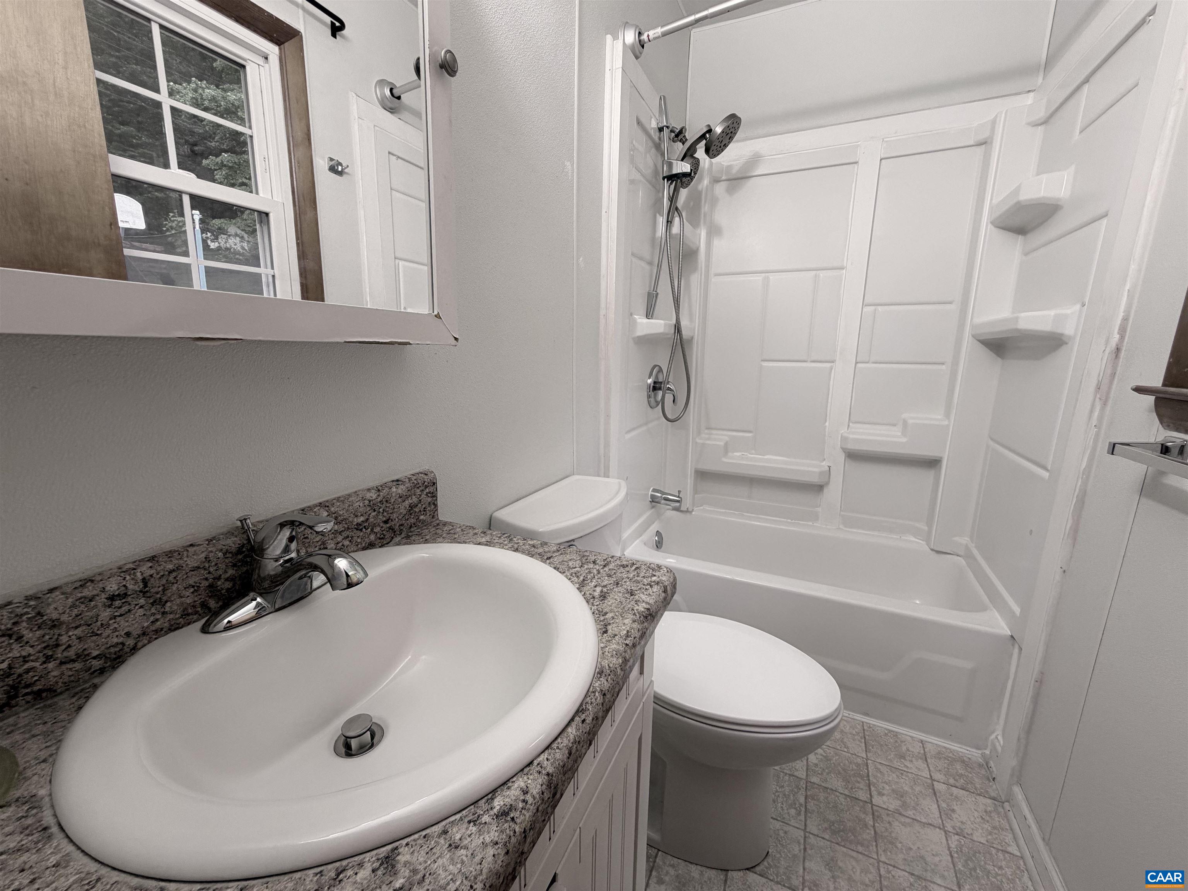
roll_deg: -1.1
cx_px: 594
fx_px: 480
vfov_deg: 85.7
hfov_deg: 102.1
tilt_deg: -11.6
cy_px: 446
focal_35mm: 14
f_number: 2.2
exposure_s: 1/120
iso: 100
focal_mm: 2.22
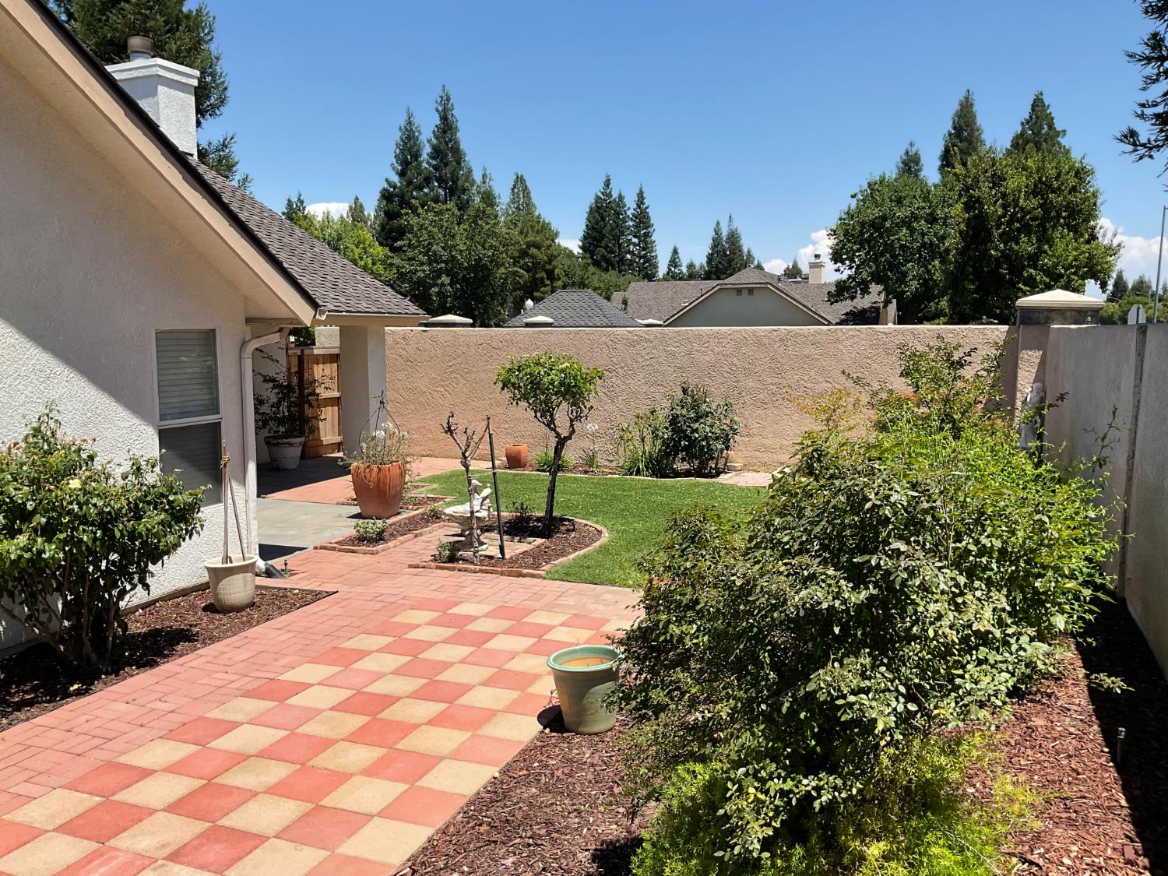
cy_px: 438
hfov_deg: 61.7
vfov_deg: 48.2
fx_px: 979
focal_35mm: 29
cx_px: 584
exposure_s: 1/1848
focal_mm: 3
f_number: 1.8
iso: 16
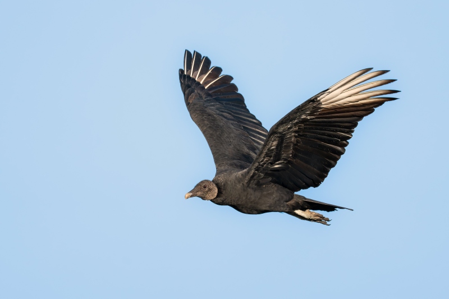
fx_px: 7481
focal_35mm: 600
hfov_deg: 3.4
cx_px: 224
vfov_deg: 2.3
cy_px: 150
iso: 1600
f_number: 6.3
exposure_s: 1/3200
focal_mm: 600
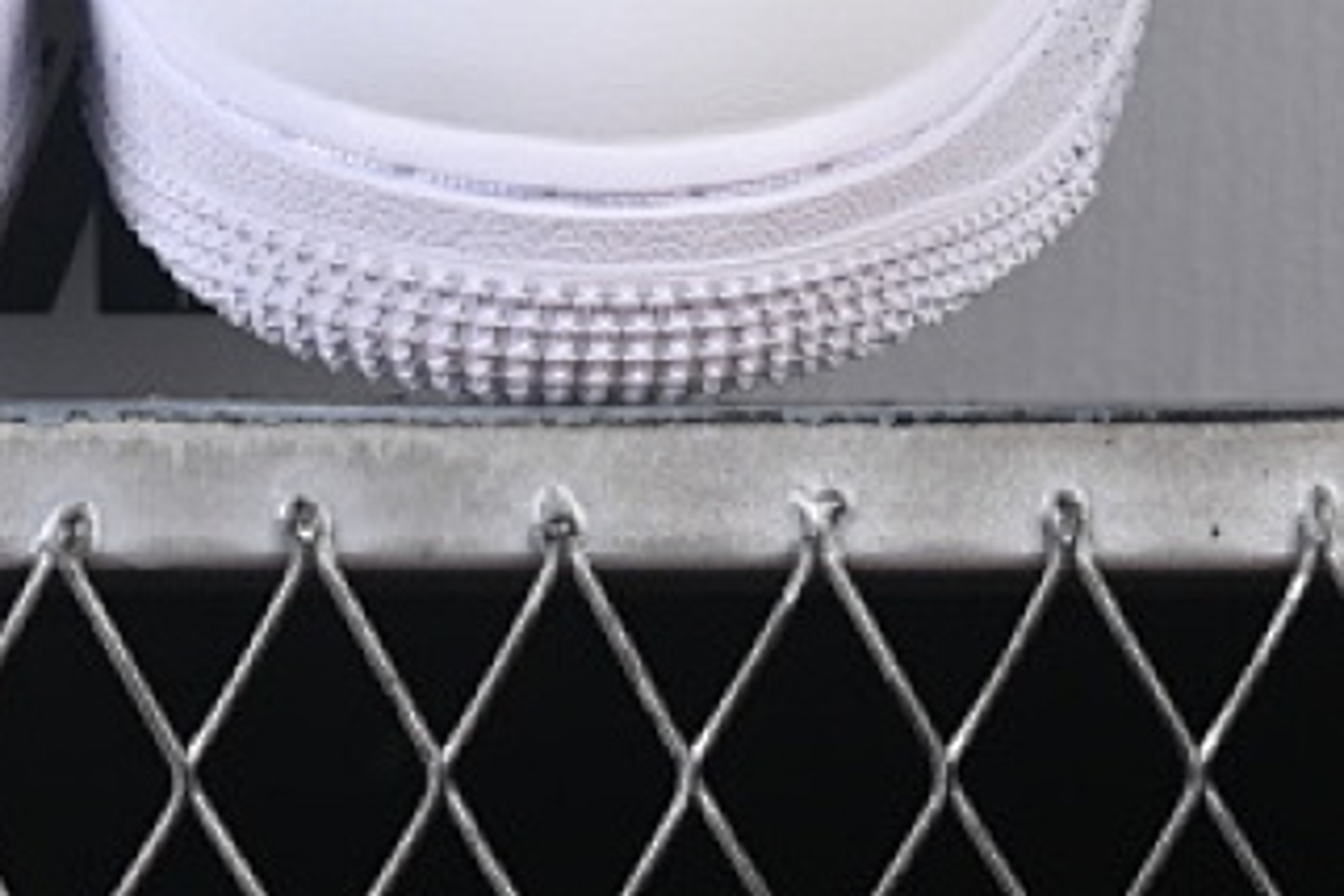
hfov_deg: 8.1
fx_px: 9407
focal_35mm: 252
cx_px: 25
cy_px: -536
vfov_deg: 5.4
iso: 160
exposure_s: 1/100
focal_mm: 50
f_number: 8
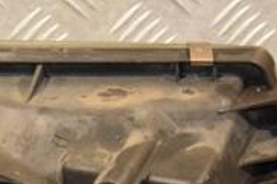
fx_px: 1976
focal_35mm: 257
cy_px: 205
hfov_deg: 8.0
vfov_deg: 5.3
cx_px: 50
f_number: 5
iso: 800
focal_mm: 52
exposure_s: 1/125
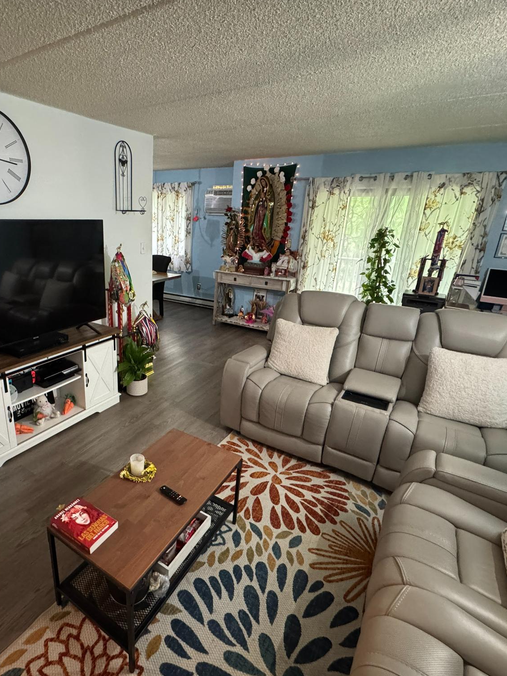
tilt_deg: -19.2
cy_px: 339
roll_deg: -1.2
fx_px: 371
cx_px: 166
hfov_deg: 66.7
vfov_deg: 84.7
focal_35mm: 19
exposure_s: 1/40
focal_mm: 2.22
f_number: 2.2
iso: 1000
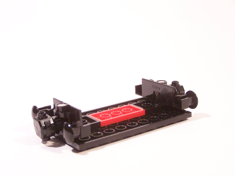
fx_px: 455
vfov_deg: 21.9
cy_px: 88
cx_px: 118
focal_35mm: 67
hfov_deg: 29.0
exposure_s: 1/30
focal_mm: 11.1
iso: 400
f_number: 3.2
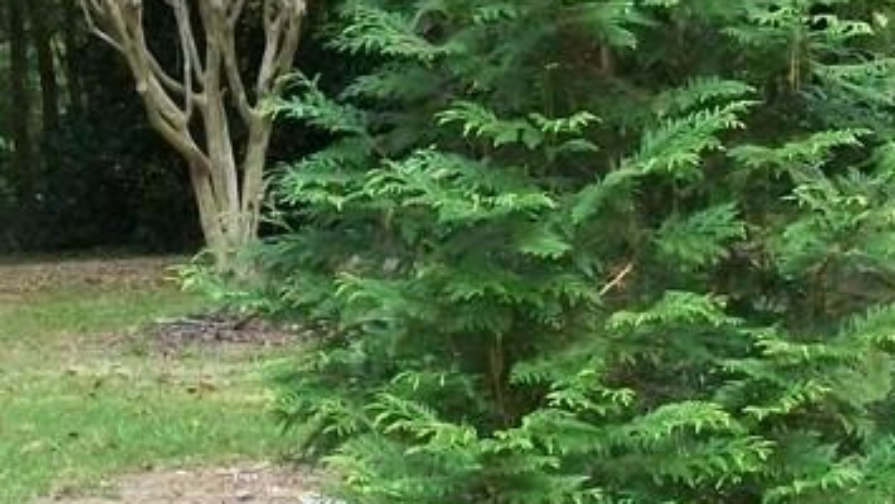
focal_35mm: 113
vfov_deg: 10.7
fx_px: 2683
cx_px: -61
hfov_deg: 18.3
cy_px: 131
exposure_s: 1/100
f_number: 2.7
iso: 160
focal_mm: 6
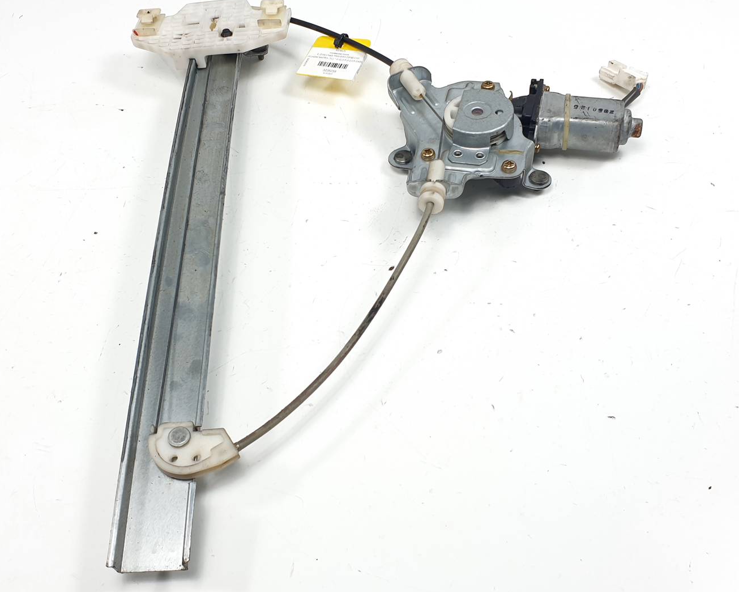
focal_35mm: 28
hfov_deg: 62.2
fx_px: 612
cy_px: 292
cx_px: 372
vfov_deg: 51.5
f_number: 2.4
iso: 50
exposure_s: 1/209
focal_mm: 4.3
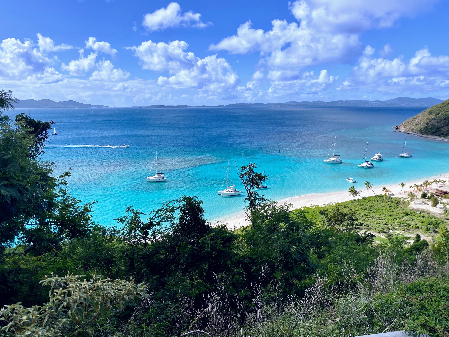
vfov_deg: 53.1
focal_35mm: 26
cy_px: 168
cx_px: 224
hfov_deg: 67.3
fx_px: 337
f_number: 1.8
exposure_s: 1/4132
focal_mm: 4.25
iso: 32
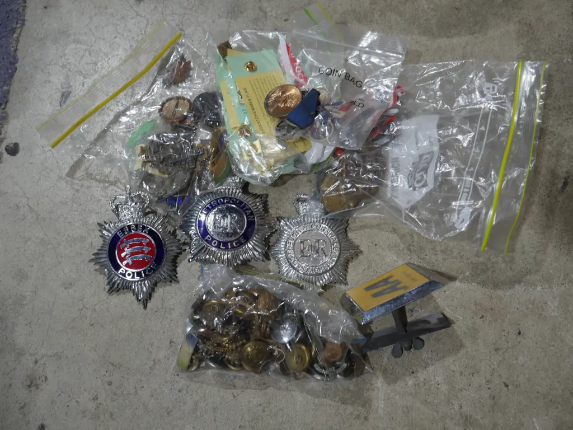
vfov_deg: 34.3
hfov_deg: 44.8
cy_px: 215
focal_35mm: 42
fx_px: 695
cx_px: 286
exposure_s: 1/60
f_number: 4.6
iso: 200
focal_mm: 21
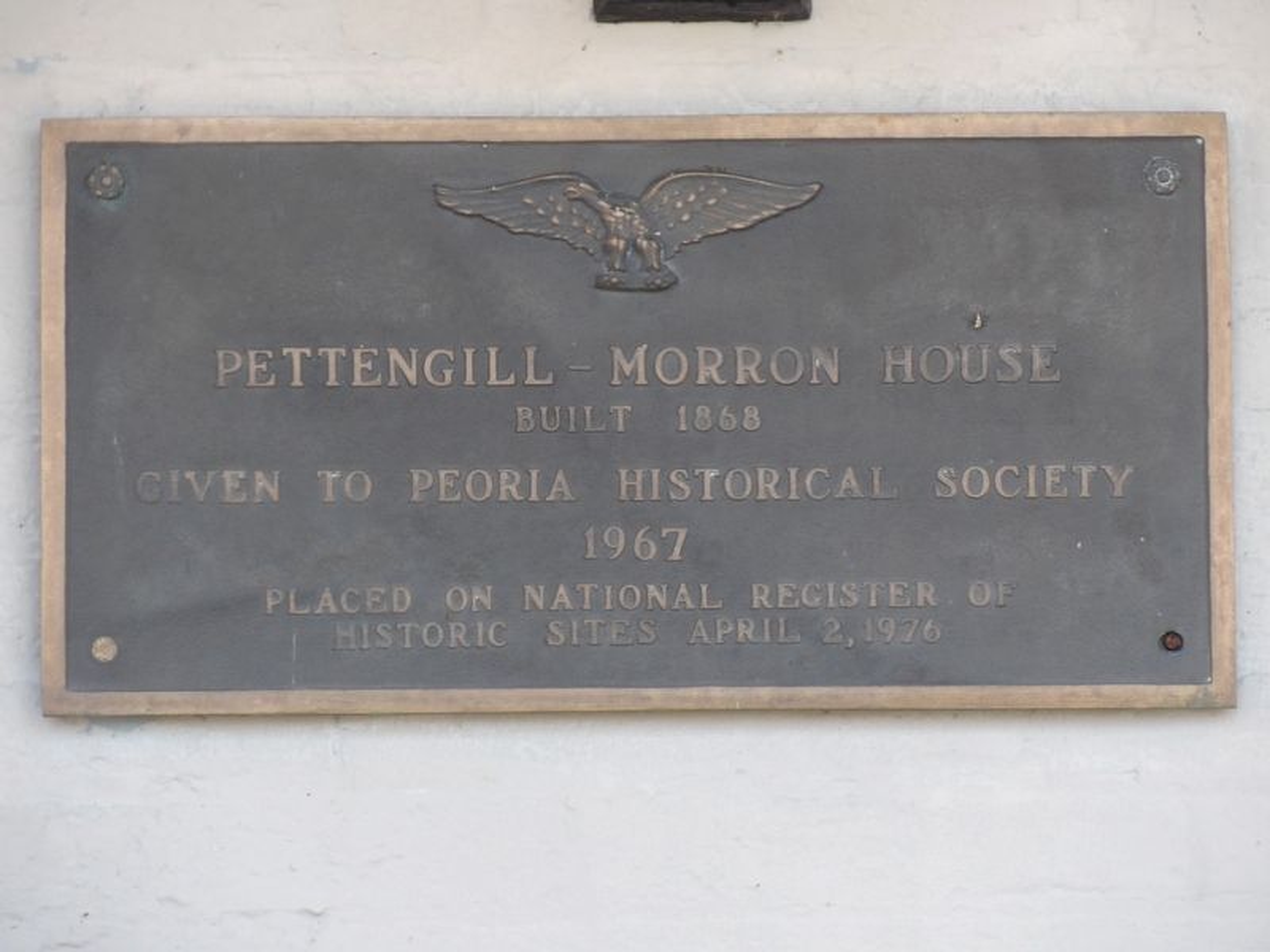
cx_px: 635
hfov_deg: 4.5
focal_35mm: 440
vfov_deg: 3.4
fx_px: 16143
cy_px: 476
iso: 263
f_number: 4.2
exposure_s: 1/50
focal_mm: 78.9
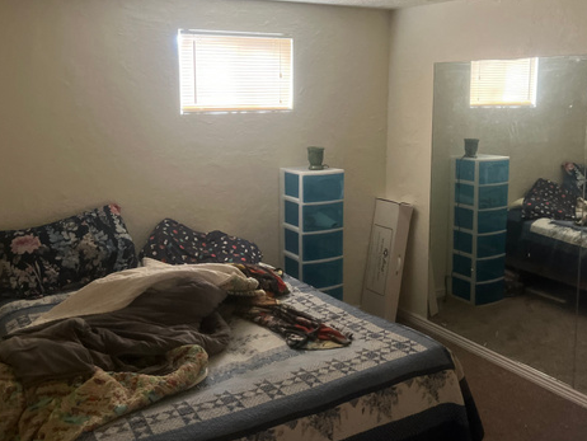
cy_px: 168
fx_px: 611
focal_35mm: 36
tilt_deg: -7.1
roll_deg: +0.1
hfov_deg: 51.3
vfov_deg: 39.5
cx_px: 307
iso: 500
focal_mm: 5.1
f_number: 1.6
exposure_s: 1/40
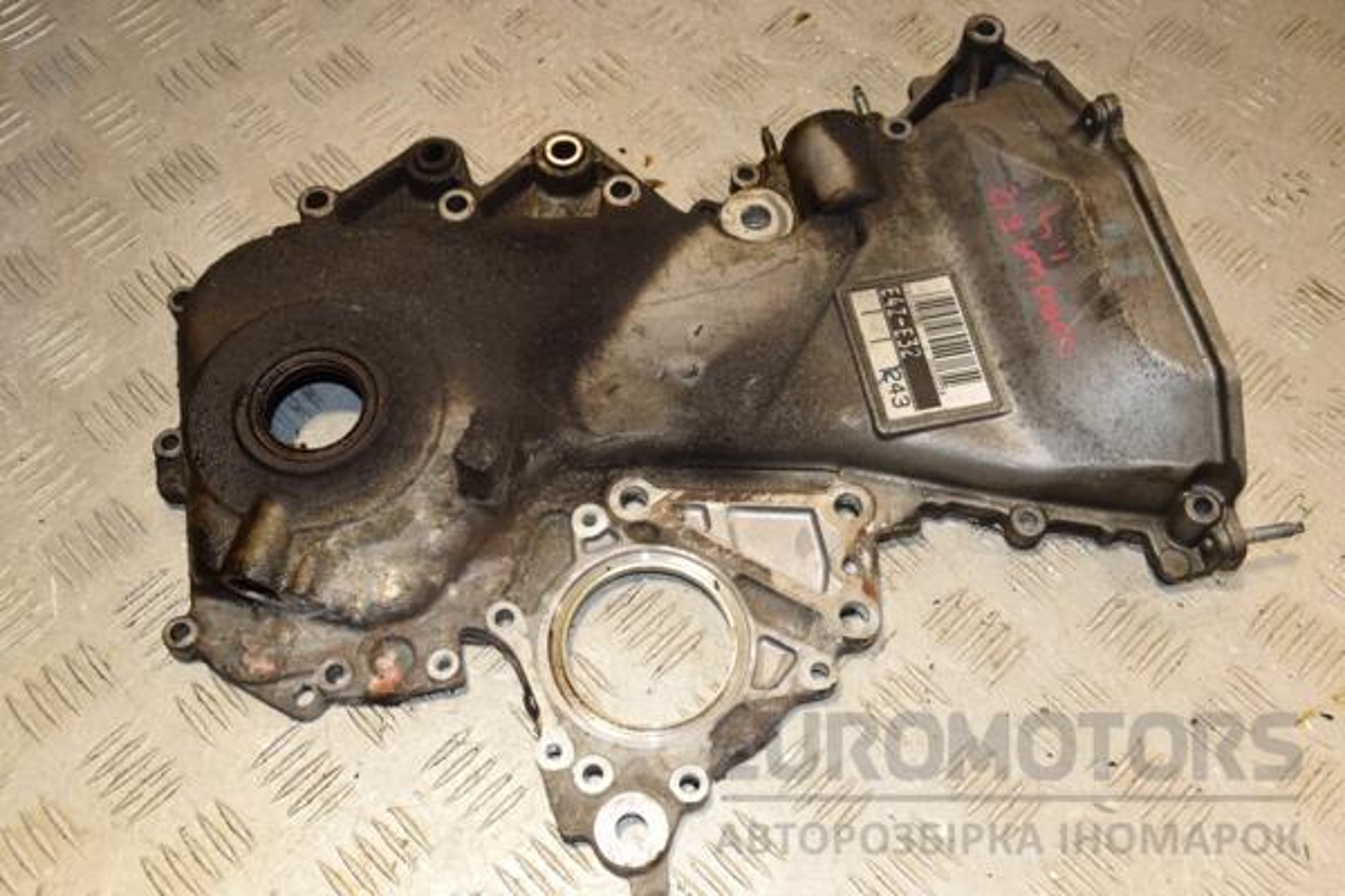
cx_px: 672
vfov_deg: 34.2
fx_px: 1457
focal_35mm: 39
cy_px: 448
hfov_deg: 49.6
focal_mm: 26
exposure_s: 1/200
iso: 800
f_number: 8
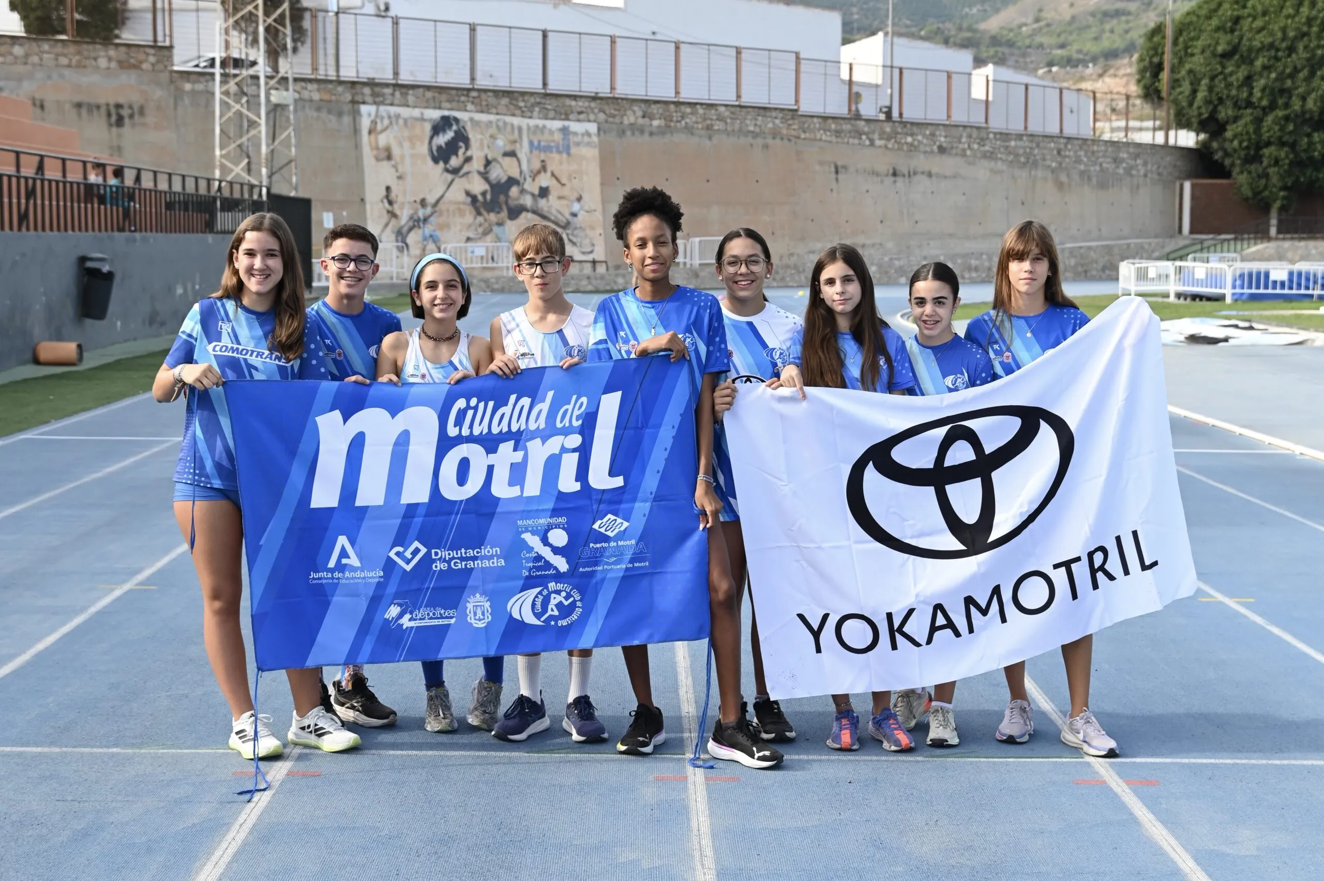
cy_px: 440
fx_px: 1470
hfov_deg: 48.5
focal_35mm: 40
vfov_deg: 33.4
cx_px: 662
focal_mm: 40
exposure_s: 1/1250
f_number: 4
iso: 500
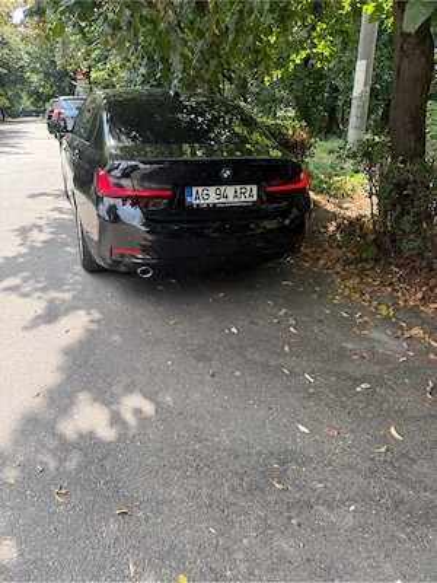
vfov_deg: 71.6
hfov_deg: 56.8
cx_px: 218
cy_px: 292
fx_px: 404
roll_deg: +0.8
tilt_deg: -24.6
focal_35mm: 24
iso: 100
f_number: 1.78
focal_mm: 6.76
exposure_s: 1/555
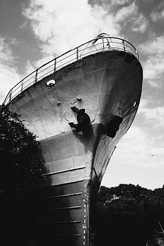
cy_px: 123
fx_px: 191
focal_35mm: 28
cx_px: 82
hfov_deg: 46.4
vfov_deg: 65.5
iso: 160
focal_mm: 18.3
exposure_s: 1/320
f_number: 2.8
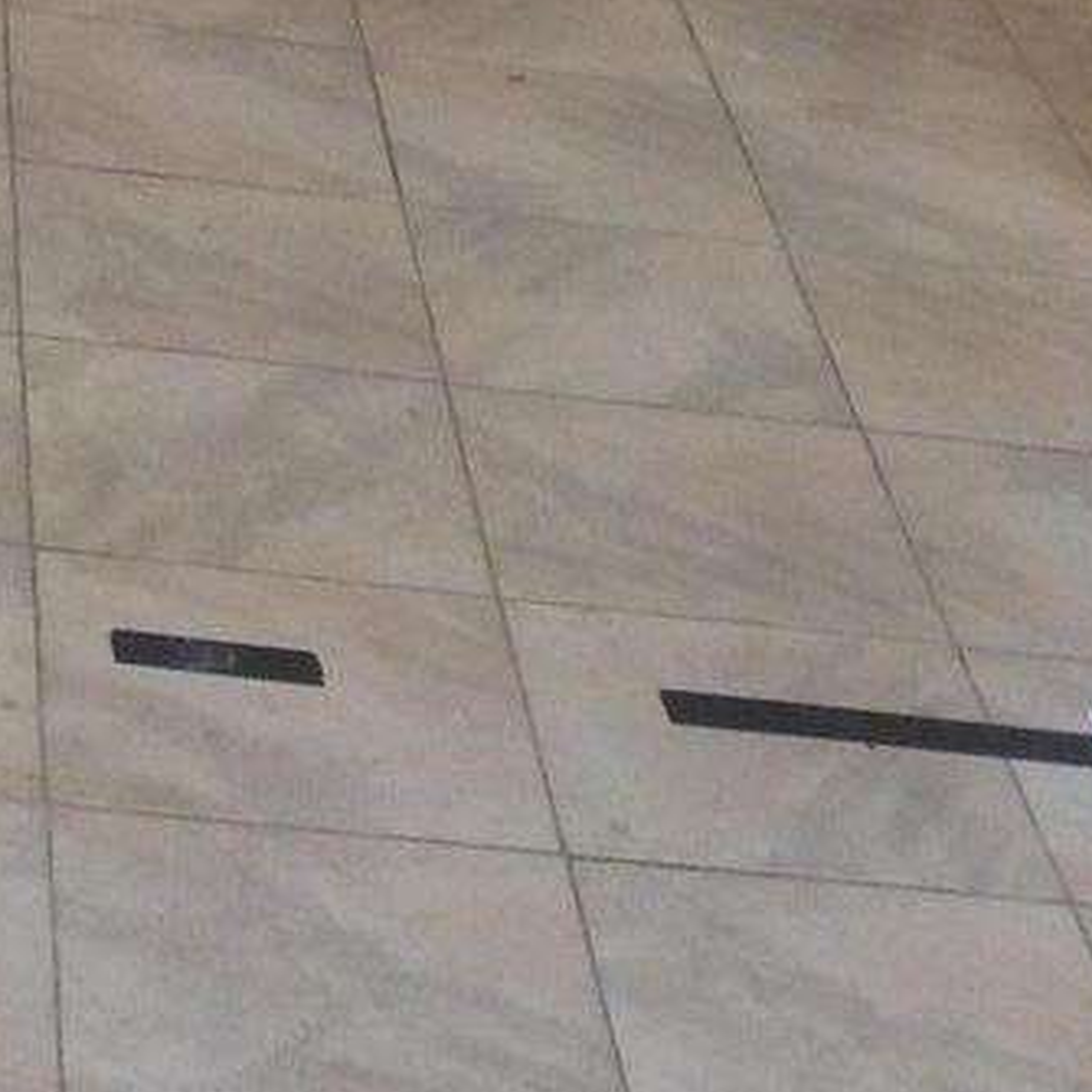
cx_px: 451
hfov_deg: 14.3
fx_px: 4354
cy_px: -870
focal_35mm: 122
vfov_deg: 13.0
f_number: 3.3
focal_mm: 4.1
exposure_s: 1/30
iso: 280
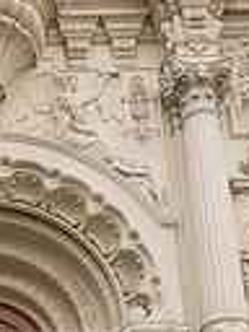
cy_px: 392
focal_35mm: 81
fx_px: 777
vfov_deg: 22.4
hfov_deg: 17.5
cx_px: -31
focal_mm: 24
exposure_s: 1/200
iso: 200
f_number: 7.1
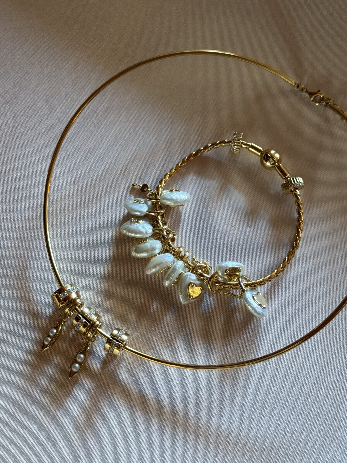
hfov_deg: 29.7
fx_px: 655
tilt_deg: -69.5
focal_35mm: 49
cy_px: 227
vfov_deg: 38.9
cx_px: 174
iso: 200
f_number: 1.78
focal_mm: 6.76
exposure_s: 1/60
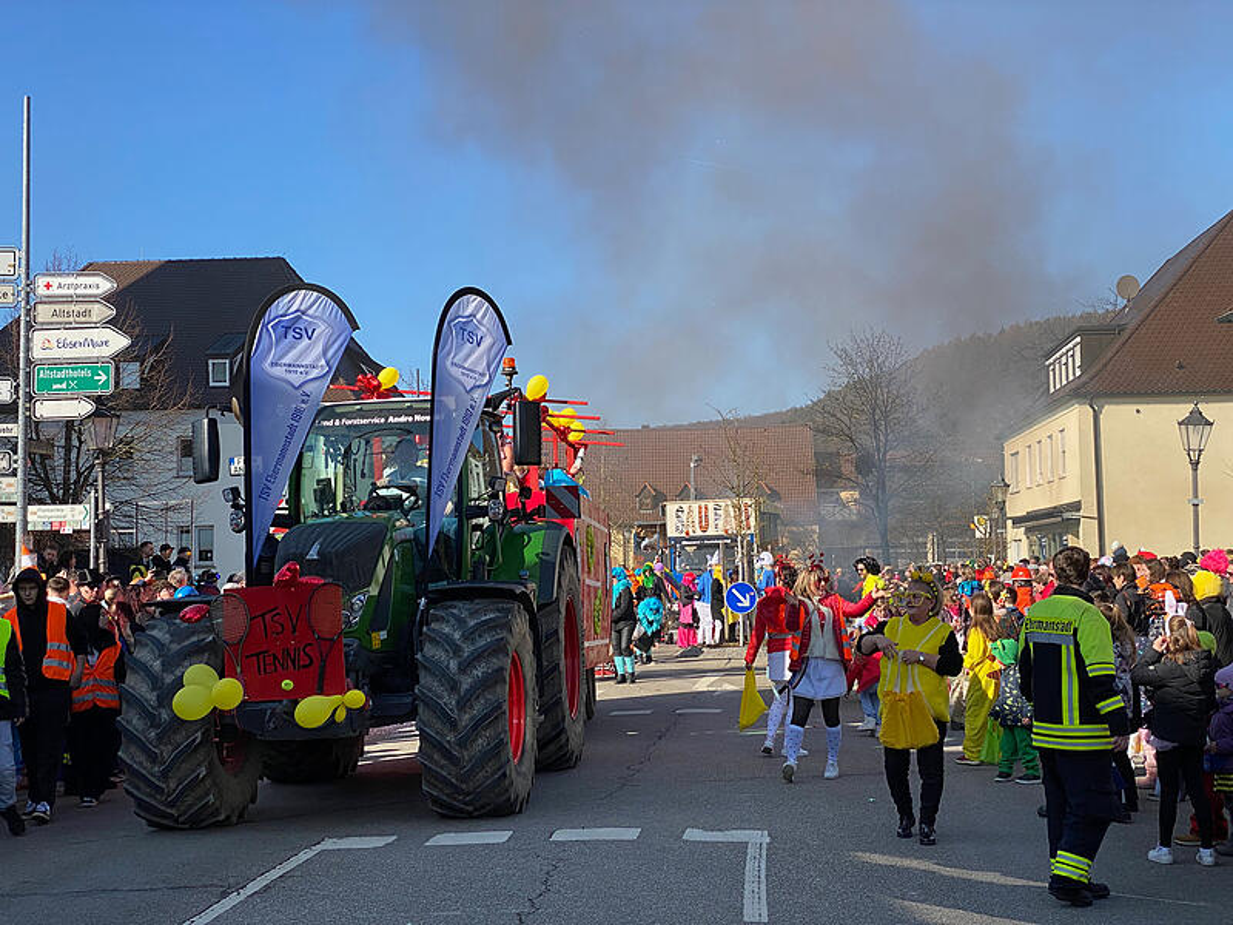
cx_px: 616
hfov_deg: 36.8
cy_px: 462
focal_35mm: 52
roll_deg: +0.7
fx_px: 1852
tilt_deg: +2.6
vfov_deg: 28.0
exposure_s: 1/1089
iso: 20
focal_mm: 6
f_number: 2
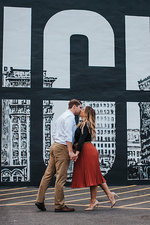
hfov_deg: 21.3
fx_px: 398
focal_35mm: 64
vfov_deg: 31.5
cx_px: 89
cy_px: 123
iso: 320
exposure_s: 1/800
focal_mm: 35
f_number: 1.8
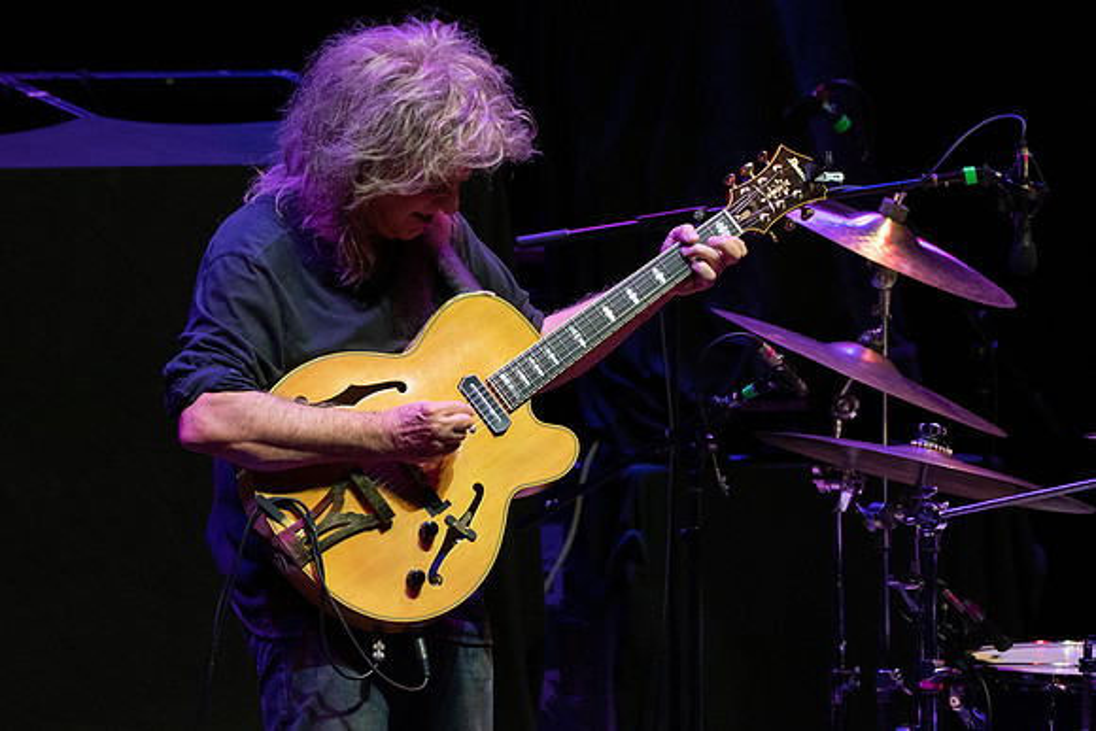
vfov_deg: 2.5
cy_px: 332
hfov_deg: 3.8
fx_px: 16444
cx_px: 481
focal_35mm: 540
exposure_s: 1/320
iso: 3200
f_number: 7.1
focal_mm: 400
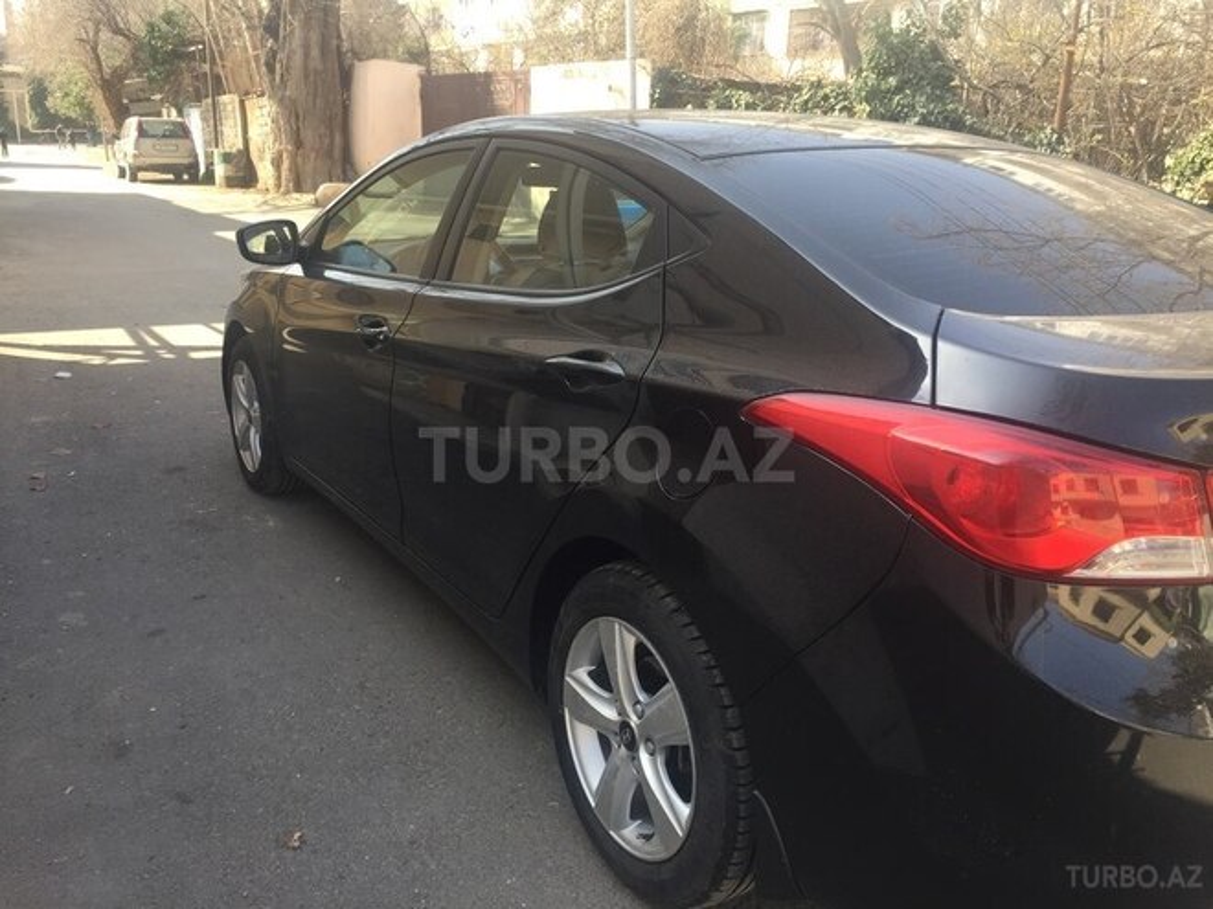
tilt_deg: -16.4
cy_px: 454
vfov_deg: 48.2
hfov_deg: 61.7
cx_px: 606
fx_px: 1016
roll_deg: -0.6
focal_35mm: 29
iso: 32
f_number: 2.2
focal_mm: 4.15
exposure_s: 1/238
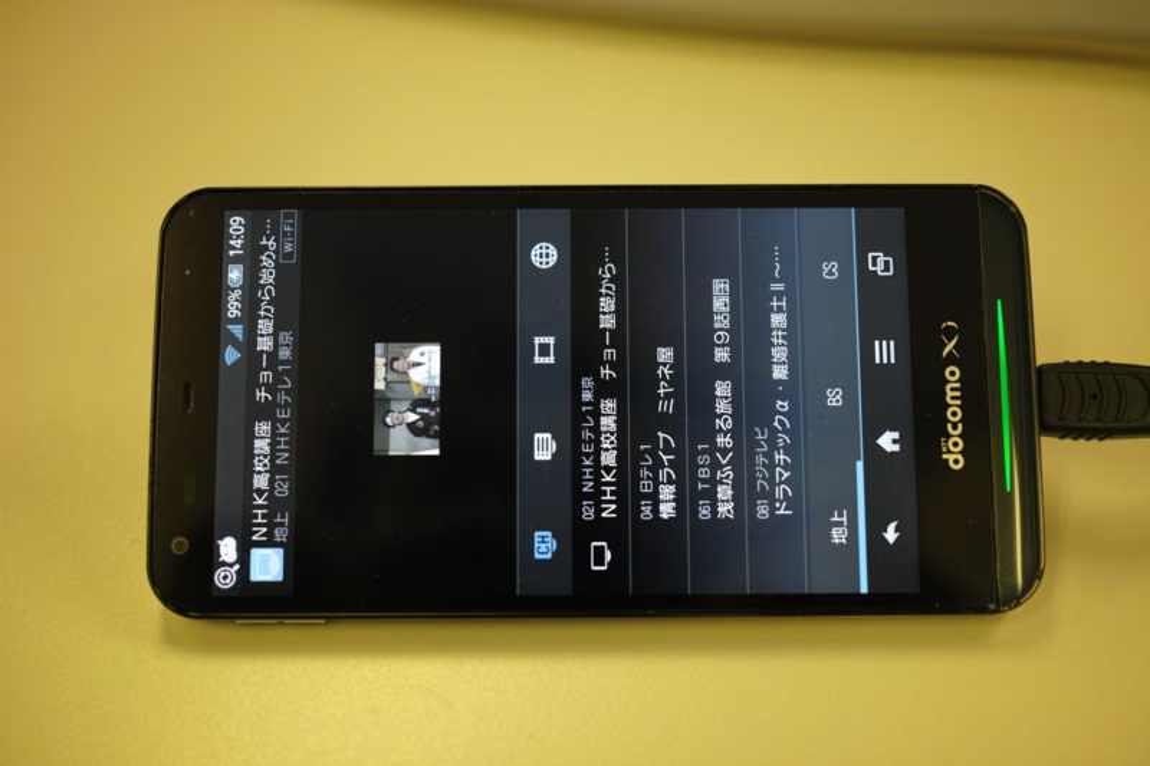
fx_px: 1437
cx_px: 575
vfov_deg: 29.9
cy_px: 383
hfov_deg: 43.6
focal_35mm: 45
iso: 200
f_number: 2.8
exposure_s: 1/60
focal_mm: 30
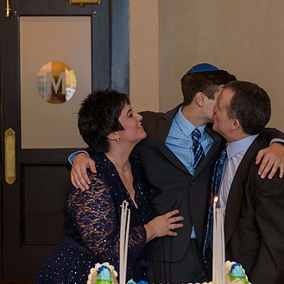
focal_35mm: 87
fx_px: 808
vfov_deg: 19.9
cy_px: 125
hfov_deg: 19.9
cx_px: 189
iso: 1600
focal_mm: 58
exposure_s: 1/125
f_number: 3.2
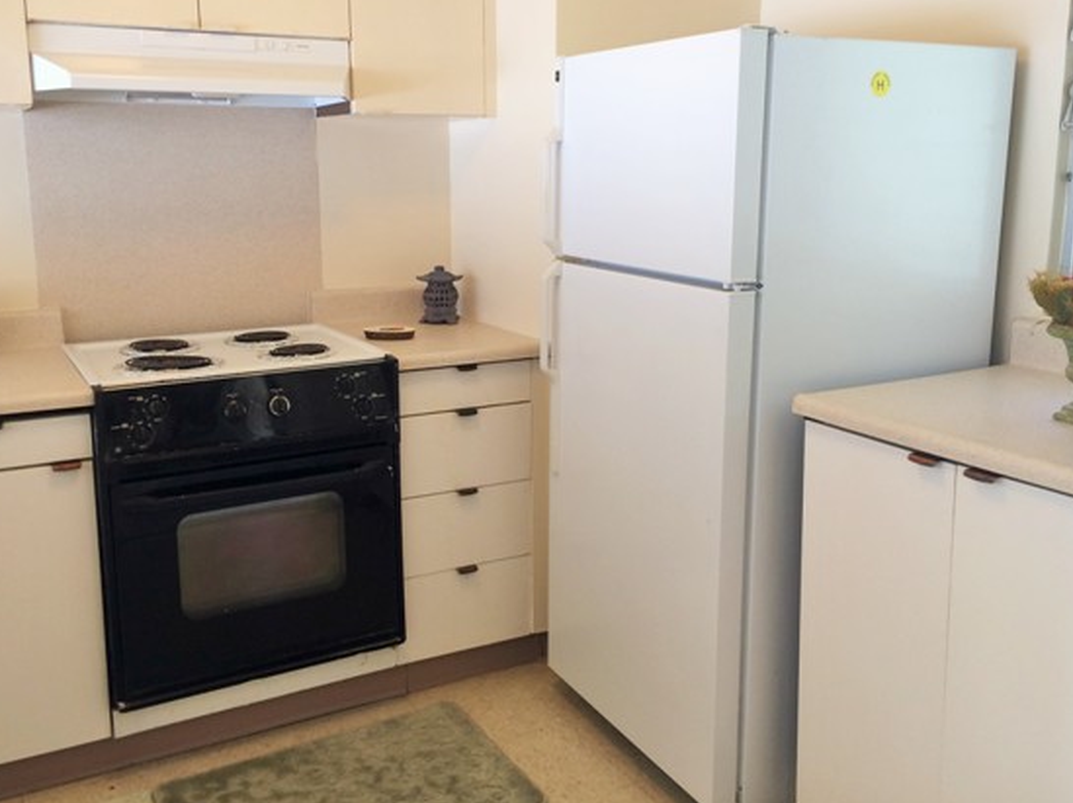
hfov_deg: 52.6
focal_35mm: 35
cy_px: 338
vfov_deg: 40.5
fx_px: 1084
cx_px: 518
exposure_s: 1/40
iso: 40
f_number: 2.2
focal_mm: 4.12
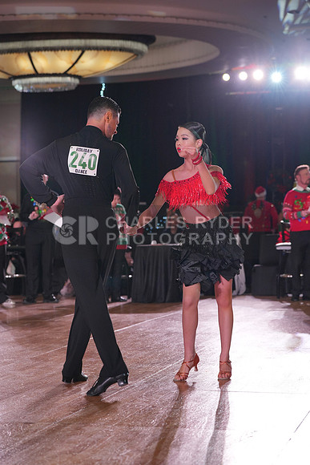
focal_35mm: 76
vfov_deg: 26.6
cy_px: 232
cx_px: 155
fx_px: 981
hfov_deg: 18.0
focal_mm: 76
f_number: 4
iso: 1000
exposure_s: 1/400
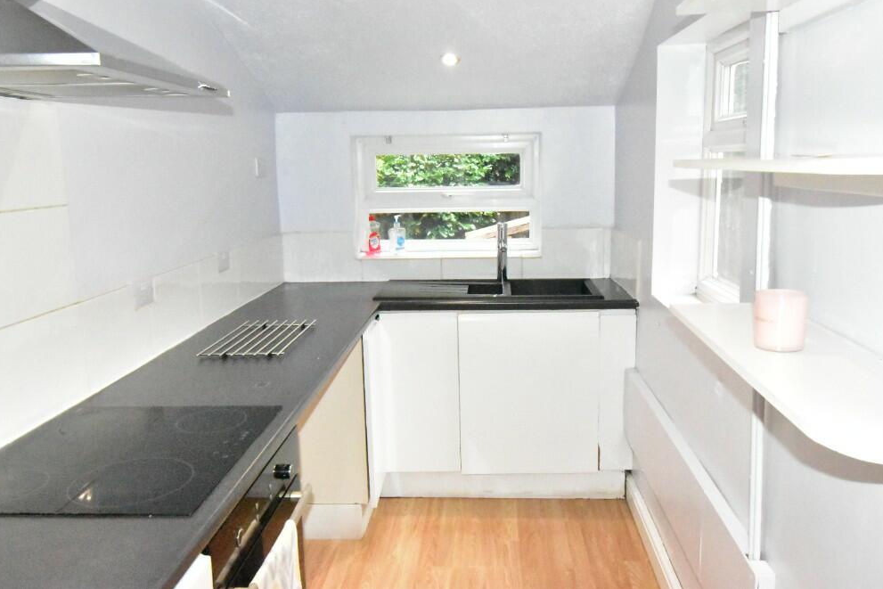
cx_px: 447
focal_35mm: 31
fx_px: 760
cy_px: 286
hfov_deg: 60.3
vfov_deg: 42.3
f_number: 11
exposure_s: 1/200
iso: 25600
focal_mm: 20
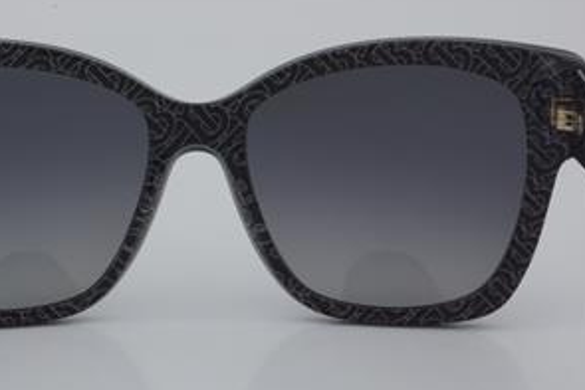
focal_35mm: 112
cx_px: 200
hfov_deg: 18.3
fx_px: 1816
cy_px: 154
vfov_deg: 12.3
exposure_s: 1/4
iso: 100
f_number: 32
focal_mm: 55
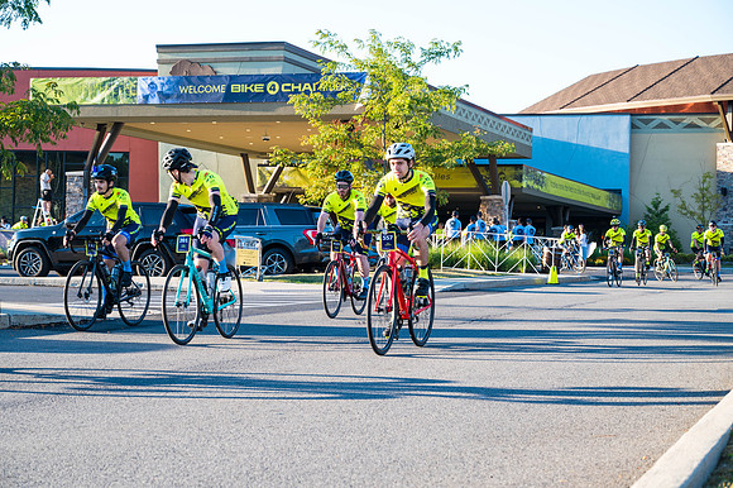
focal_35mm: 70
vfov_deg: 19.4
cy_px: 244
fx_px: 1424
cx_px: 366
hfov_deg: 28.9
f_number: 6.3
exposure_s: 1/250
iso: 400
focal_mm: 70
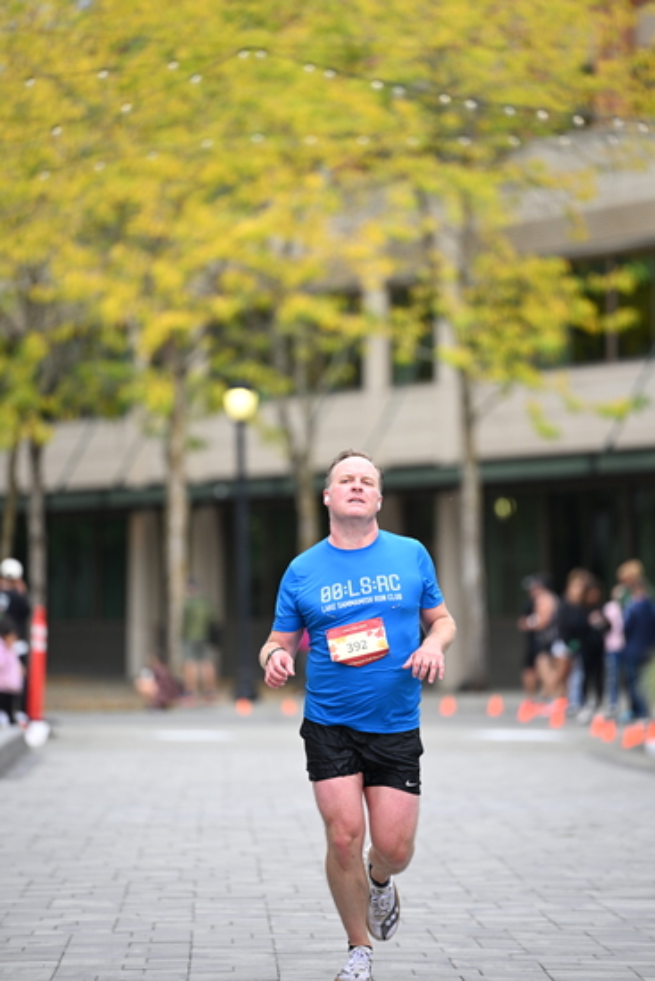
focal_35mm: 200
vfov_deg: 10.3
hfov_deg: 6.9
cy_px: 490
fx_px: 5454
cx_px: 328
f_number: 2.8
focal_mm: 200
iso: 640
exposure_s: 1/1600
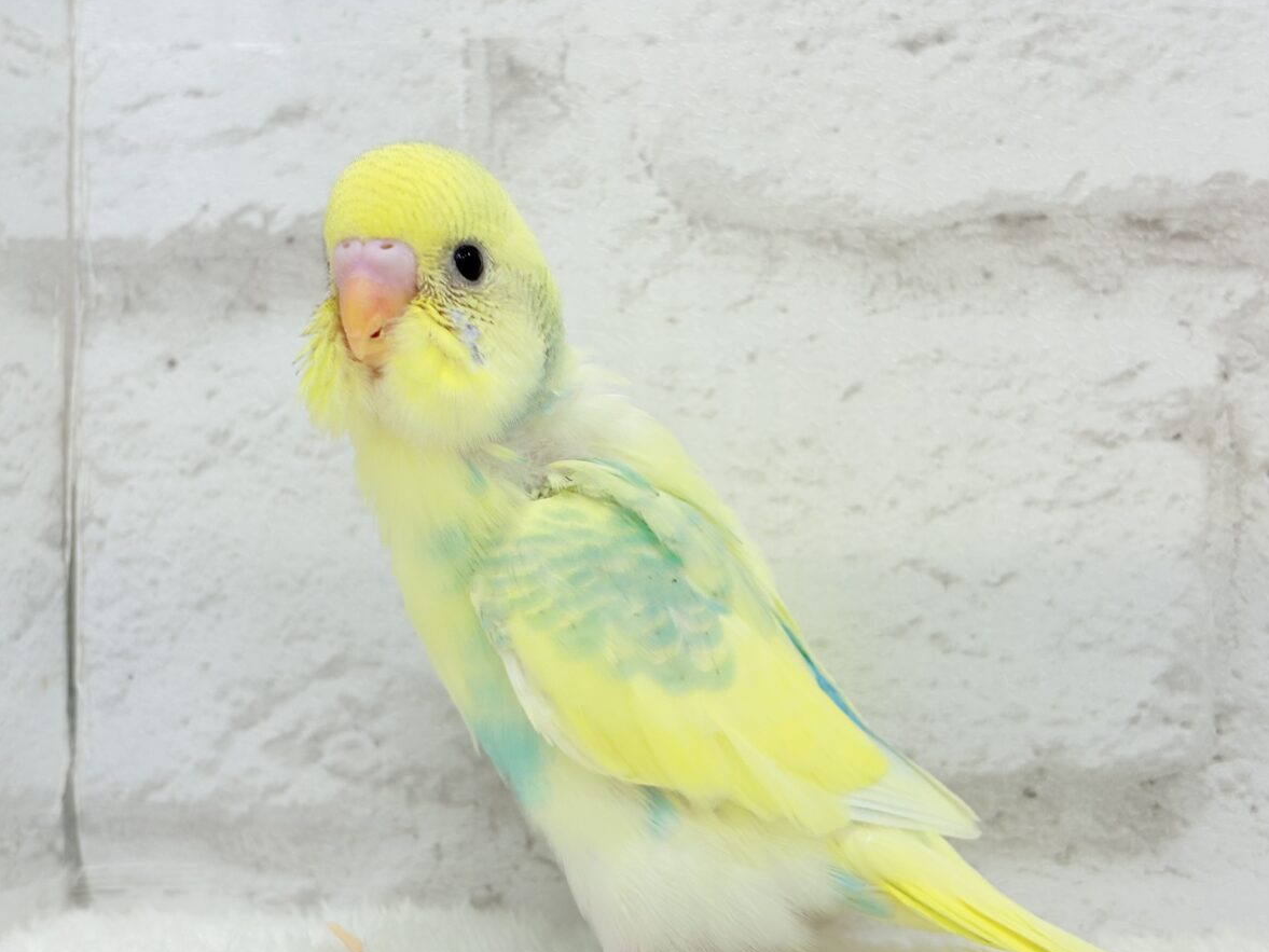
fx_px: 1943
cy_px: 474
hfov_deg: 36.2
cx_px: 646
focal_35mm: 53
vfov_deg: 27.5
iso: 50
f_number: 1.6
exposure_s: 1/100
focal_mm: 5.96
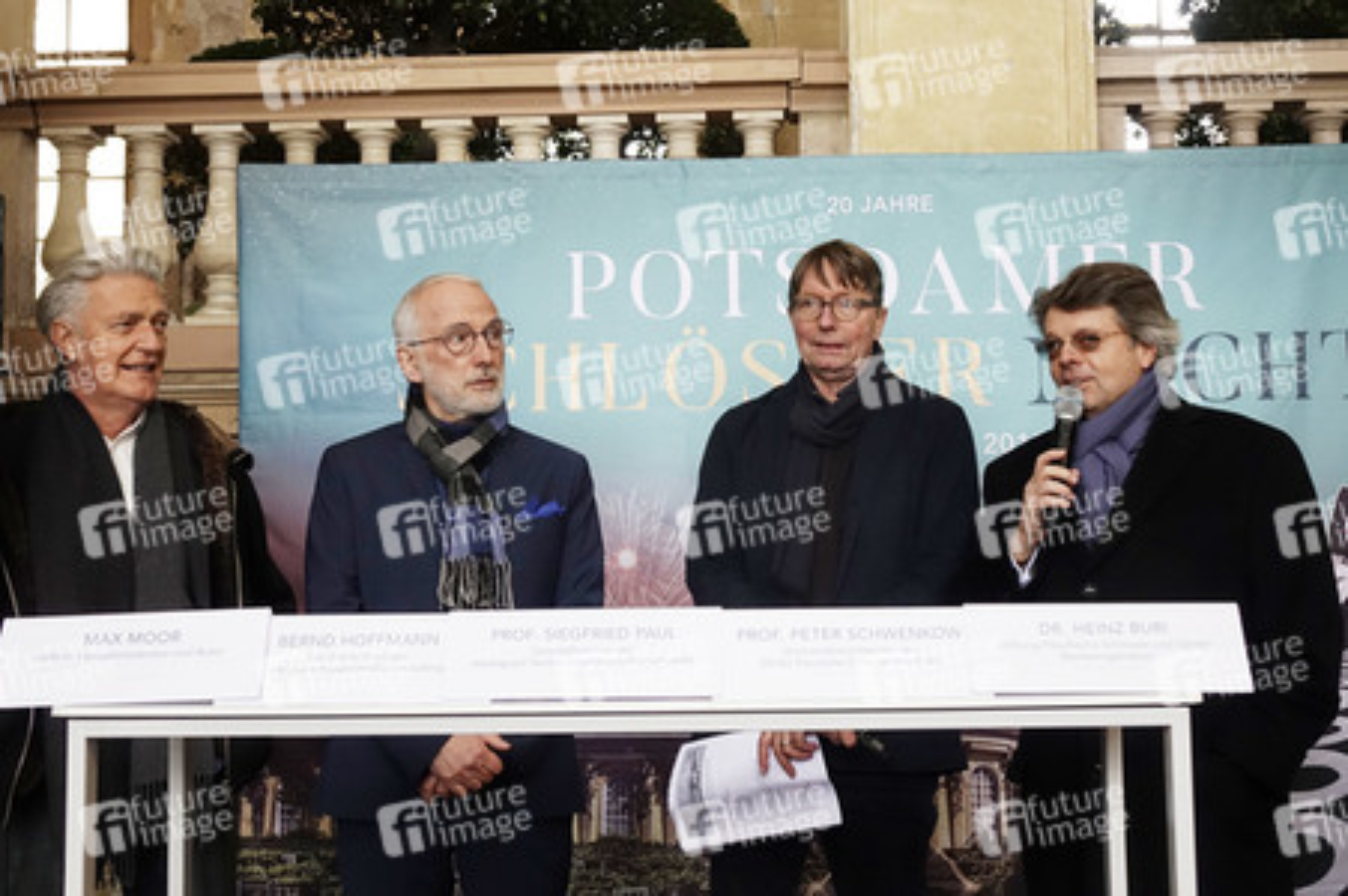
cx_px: 674
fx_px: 1721
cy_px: 448
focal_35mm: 46
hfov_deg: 42.8
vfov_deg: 29.2
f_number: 4.5
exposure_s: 1/80
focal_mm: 16.76
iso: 800
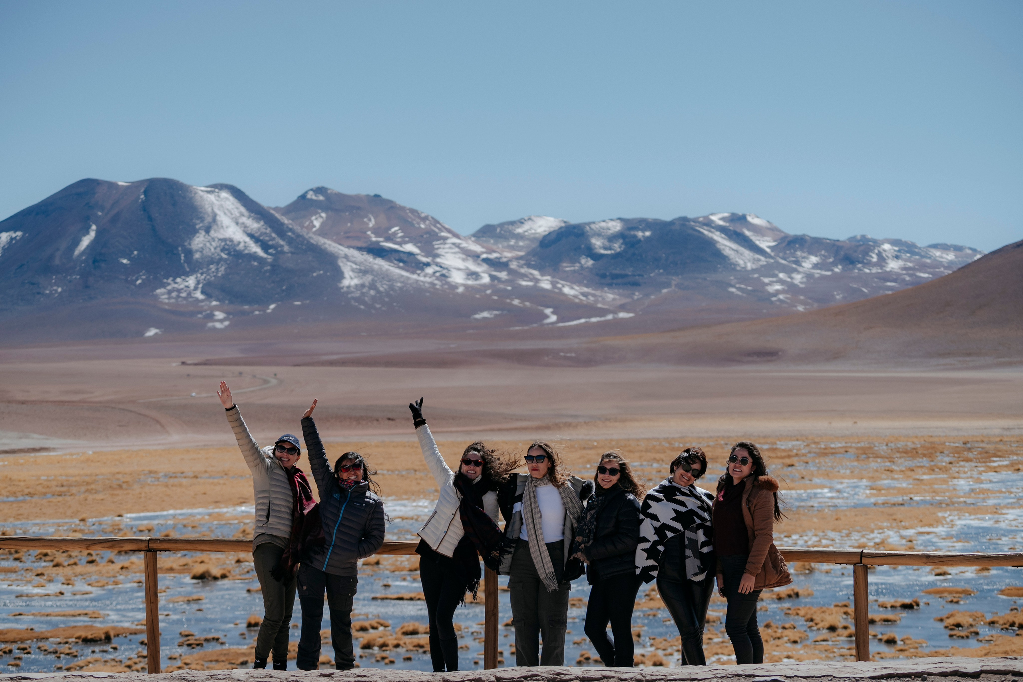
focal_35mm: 87
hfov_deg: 23.4
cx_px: 509
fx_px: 2466
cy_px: 341
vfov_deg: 15.7
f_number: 4.5
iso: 125
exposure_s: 1/2000
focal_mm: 86
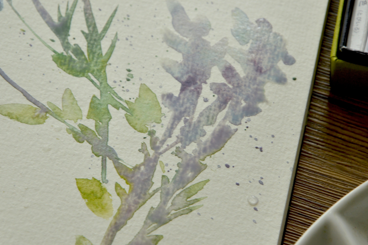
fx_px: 1854
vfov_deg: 7.5
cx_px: 197
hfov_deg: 11.3
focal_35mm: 182
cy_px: 109
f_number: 11
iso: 400
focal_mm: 105
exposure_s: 1/40
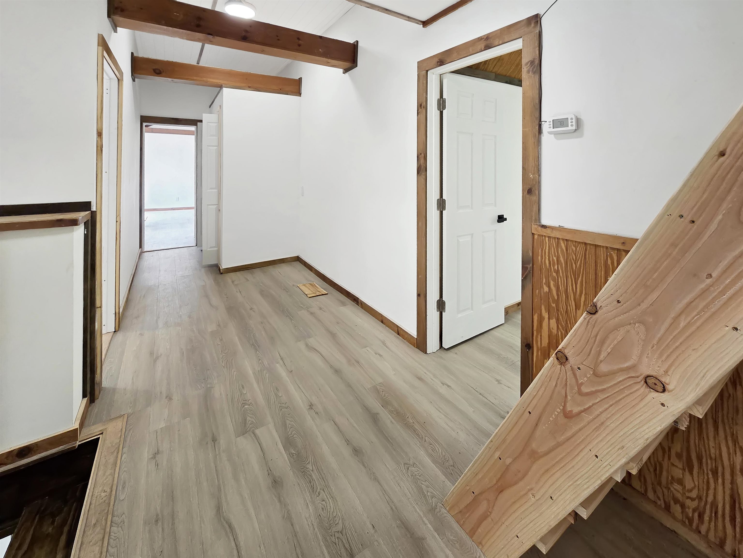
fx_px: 279
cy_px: 279
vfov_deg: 89.9
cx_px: 372
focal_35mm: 13
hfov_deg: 106.2
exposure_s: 1/60
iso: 160
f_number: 2.2
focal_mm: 2.2
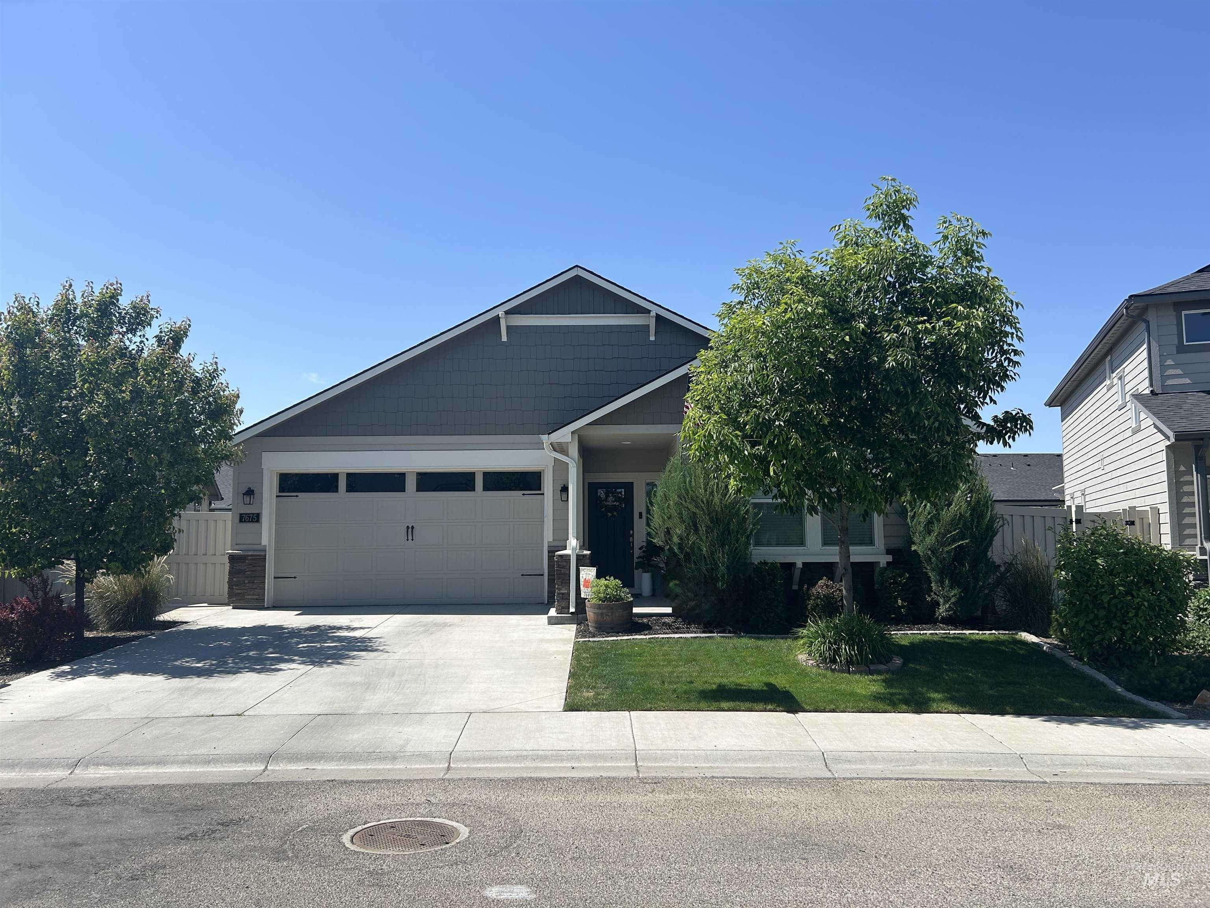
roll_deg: +1.2
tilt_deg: +5.3
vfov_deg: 53.1
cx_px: 605
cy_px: 454
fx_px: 909
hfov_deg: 67.3
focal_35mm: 26
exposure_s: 1/4444
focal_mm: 5.7
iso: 50
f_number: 1.5
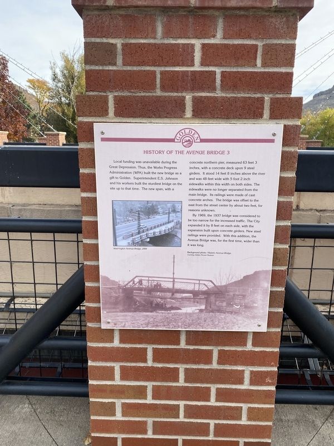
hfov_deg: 53.1
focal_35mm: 26
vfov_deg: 67.3
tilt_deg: -11.3
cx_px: 167
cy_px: 223
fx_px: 334
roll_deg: -1.7
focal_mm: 4.25
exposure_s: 1/782
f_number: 1.8
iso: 32
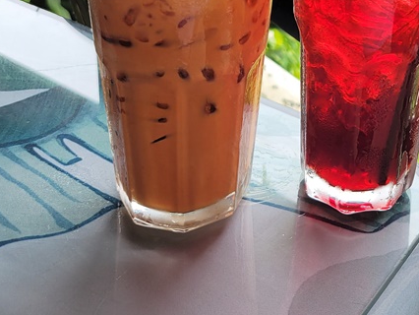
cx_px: 406
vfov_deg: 22.4
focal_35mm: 61
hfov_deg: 29.8
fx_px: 739
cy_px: -49
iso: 40
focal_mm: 5.4
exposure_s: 1/407
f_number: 1.8
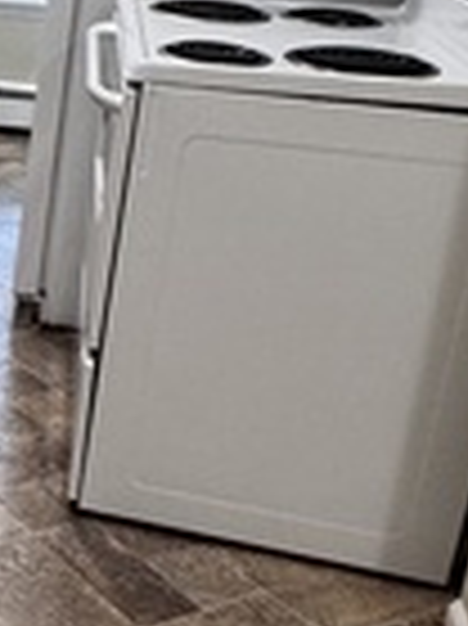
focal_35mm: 67
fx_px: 1210
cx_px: -378
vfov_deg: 28.4
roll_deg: +0.0
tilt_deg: -16.6
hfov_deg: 17.6
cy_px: 133
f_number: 2.2
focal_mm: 2.22
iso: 160
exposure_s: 1/60
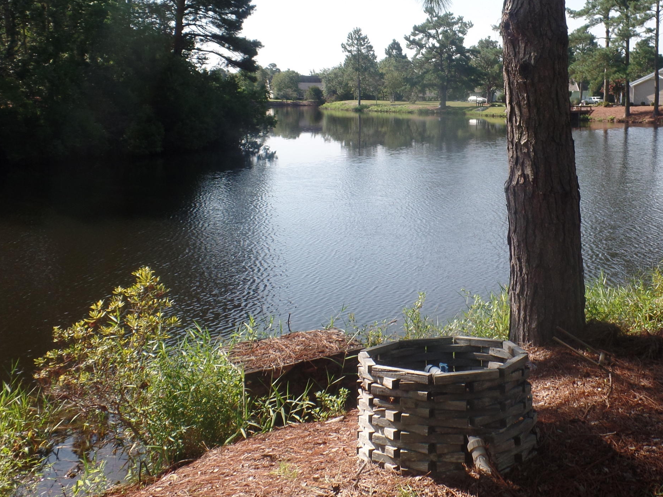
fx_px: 709
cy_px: 179
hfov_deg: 49.0
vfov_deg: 38.4
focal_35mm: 37
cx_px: 456
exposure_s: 1/500
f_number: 3.5
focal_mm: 4.1
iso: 80
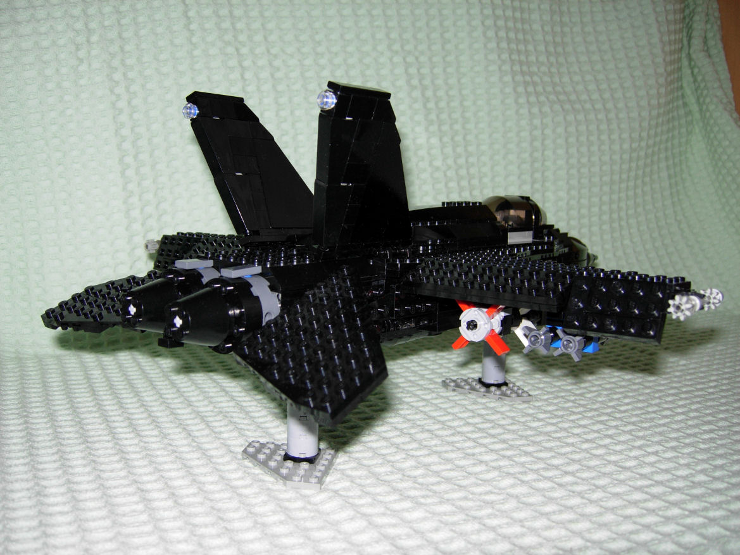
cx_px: 370
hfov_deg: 51.3
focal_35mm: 36
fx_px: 770
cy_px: 278
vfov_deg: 39.7
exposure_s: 1/45.2
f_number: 2.7
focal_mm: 7.5
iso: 50
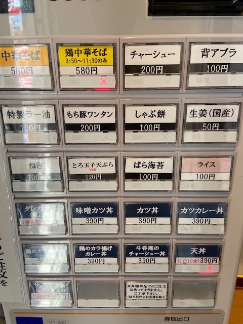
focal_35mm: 26
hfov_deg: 53.1
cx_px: 122
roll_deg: +0.7
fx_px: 243
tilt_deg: -18.9
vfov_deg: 67.3
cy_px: 162
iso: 50
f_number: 1.8
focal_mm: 4.25
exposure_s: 1/122
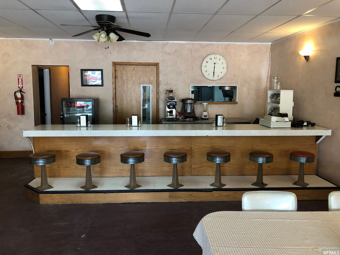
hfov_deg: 63.4
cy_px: 128
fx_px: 275
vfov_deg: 49.7
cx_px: 170
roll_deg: -0.4
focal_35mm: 28
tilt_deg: -7.0
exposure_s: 1/24
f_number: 1.8
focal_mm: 3.99
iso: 40
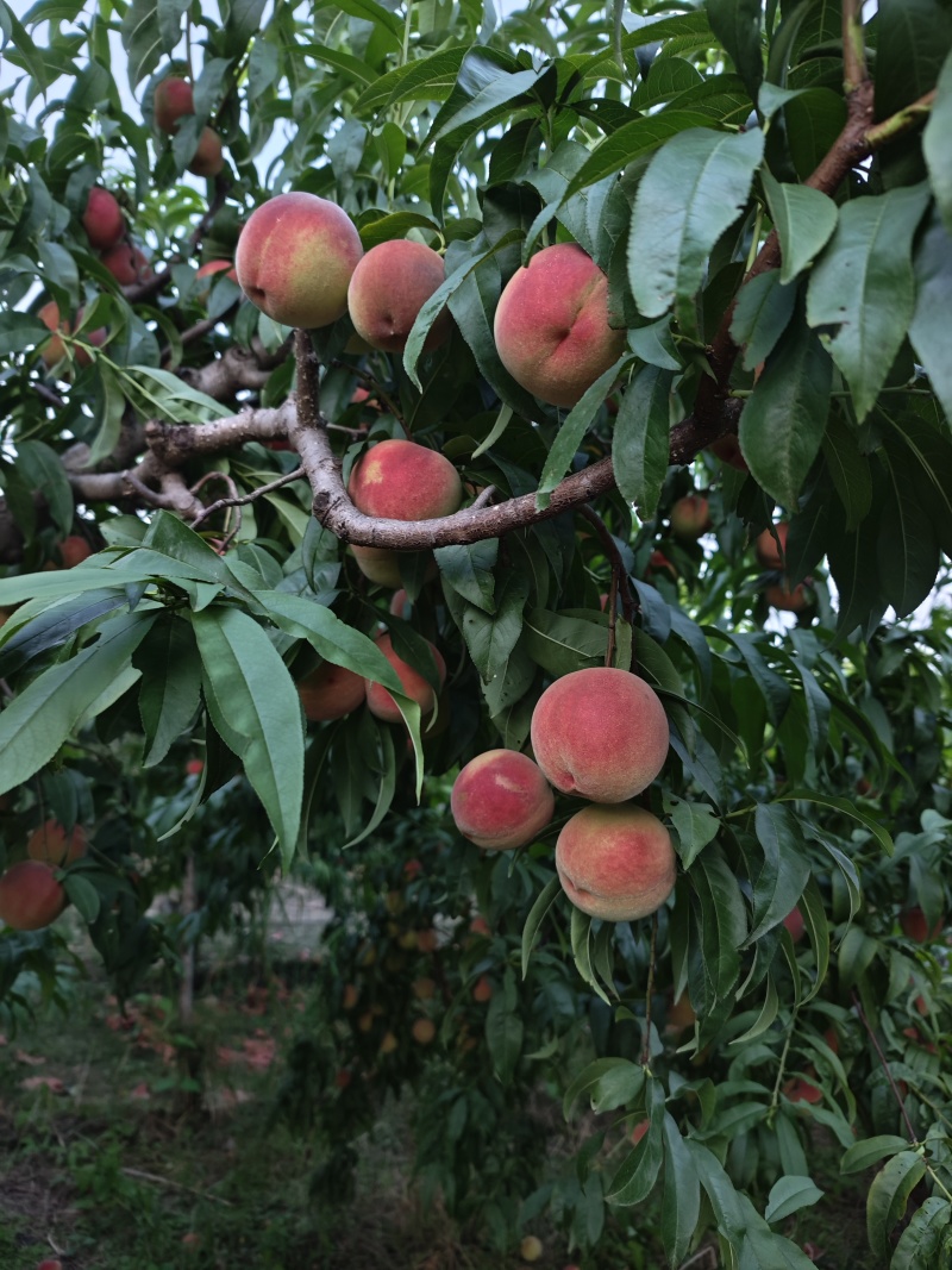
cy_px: 635
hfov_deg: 58.9
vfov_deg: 73.9
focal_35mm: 23
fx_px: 844
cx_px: 476
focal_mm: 6.55
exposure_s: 1/33.3
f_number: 1.6
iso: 500
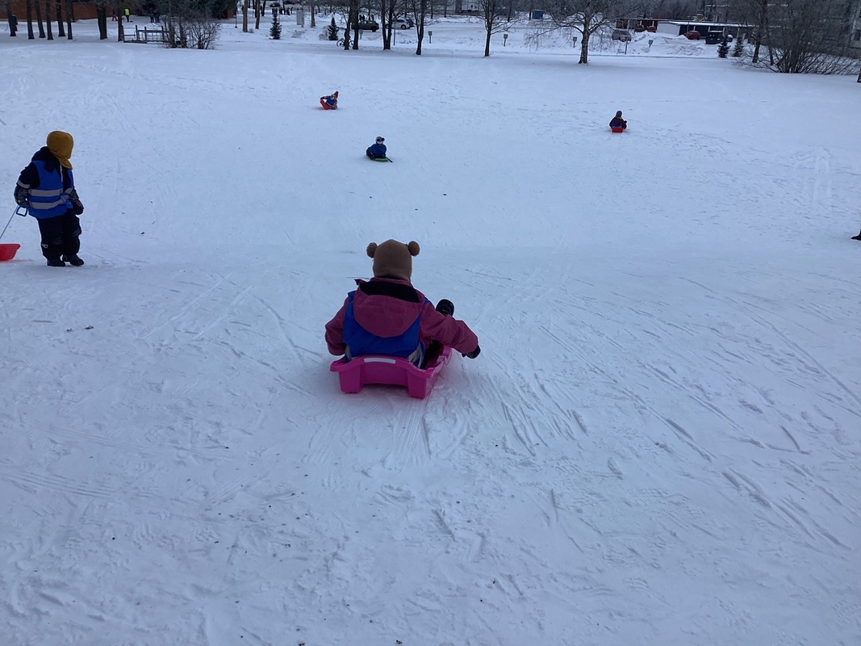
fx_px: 771
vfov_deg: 45.4
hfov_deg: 58.4
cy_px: 323
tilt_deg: -23.8
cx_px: 430
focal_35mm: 31
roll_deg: -3.5
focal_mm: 3.3
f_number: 2.4
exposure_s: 1/494
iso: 25
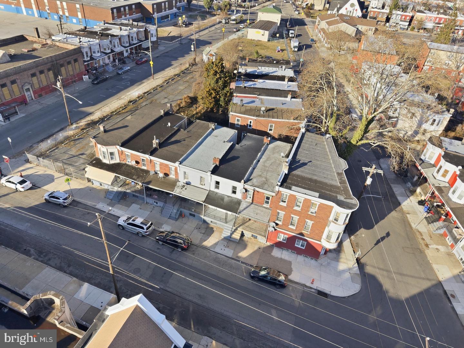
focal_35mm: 24
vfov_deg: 56.8
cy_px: 174
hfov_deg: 71.6
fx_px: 322
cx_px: 232
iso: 370
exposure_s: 1/4000
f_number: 1.8
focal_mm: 8.7
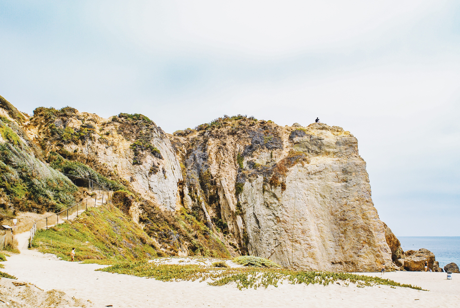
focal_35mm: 60
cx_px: 230
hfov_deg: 33.4
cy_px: 154
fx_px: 768
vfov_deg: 22.7
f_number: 9
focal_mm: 40
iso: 100
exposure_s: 1/320
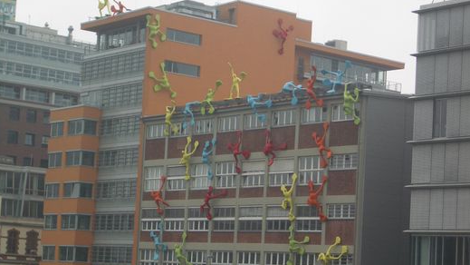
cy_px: 148
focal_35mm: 97
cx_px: 235
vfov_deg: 12.5
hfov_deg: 22.0
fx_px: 1209
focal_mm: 14.6
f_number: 4.4
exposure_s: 1/200
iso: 50
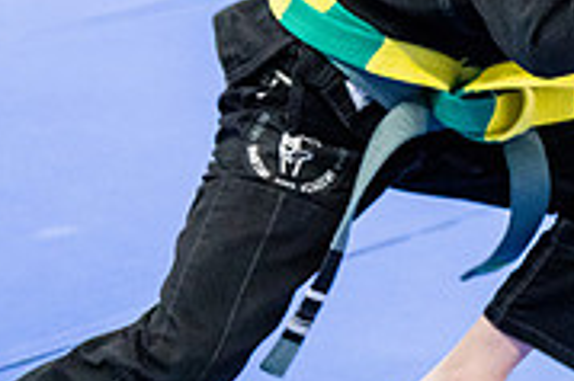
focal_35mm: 227
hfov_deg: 9.0
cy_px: -82
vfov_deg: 6.0
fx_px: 3616
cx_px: 699
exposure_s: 1/500
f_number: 2.8
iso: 6400
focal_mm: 70
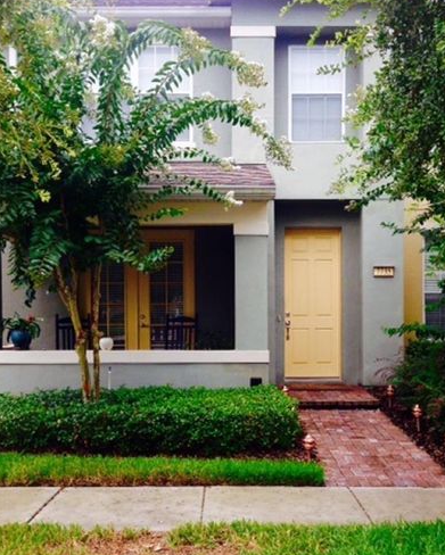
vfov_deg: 41.8
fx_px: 724
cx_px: 241
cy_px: 327
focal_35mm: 44
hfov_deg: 34.2
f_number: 2.4
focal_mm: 4.12
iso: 50
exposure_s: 1/430
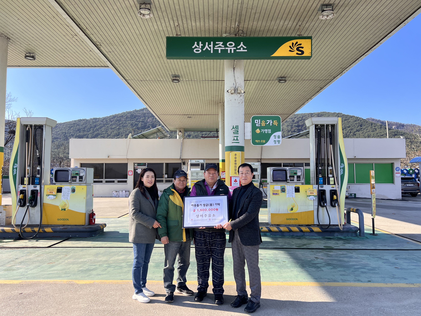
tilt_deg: +4.3
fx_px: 316
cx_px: 210
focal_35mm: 26
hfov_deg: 67.3
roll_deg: +0.5
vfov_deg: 53.1
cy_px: 158
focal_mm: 5.7
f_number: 1.5
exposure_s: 1/1901
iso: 50
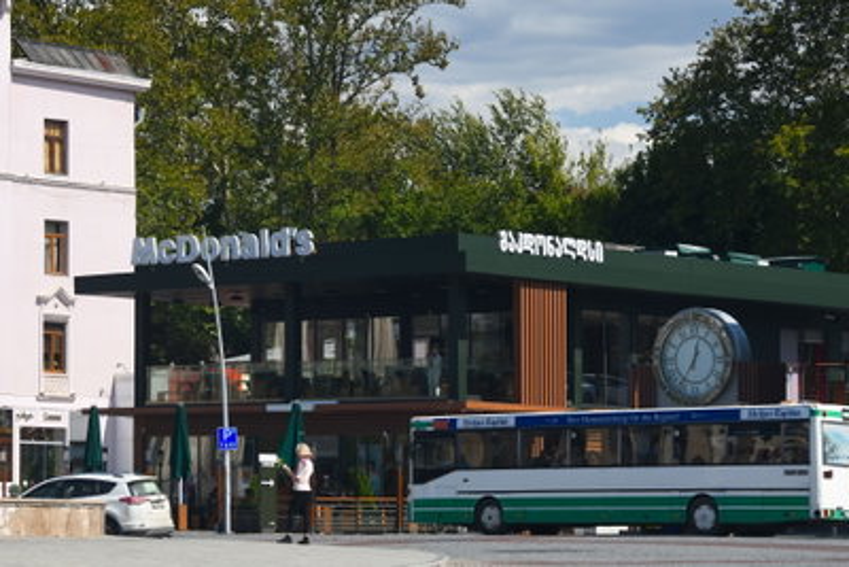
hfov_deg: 14.4
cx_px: 424
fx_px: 3350
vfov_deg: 9.7
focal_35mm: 142
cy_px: 284
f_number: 8
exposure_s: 1/160
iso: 250
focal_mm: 95
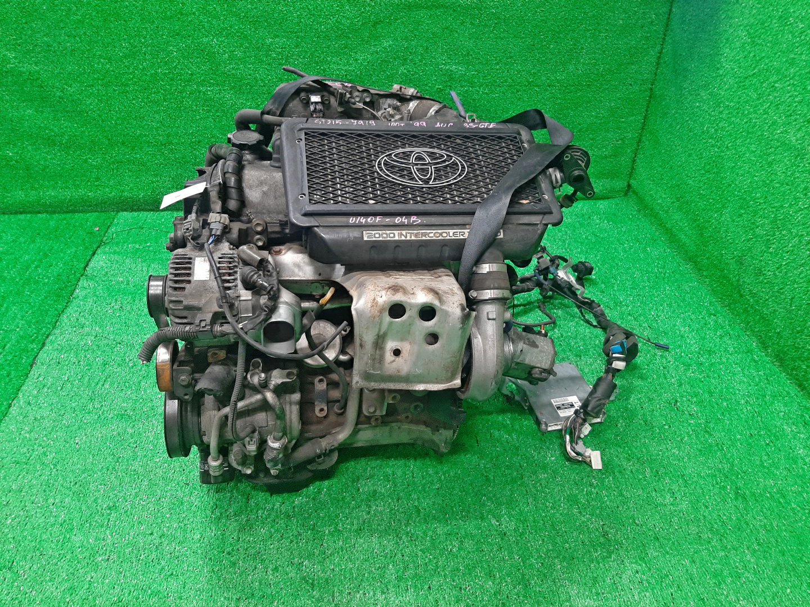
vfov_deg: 53.1
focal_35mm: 26
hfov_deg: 67.3
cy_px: 304
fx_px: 608
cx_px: 405
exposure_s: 1/50
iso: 165
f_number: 1.7
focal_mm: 3.93
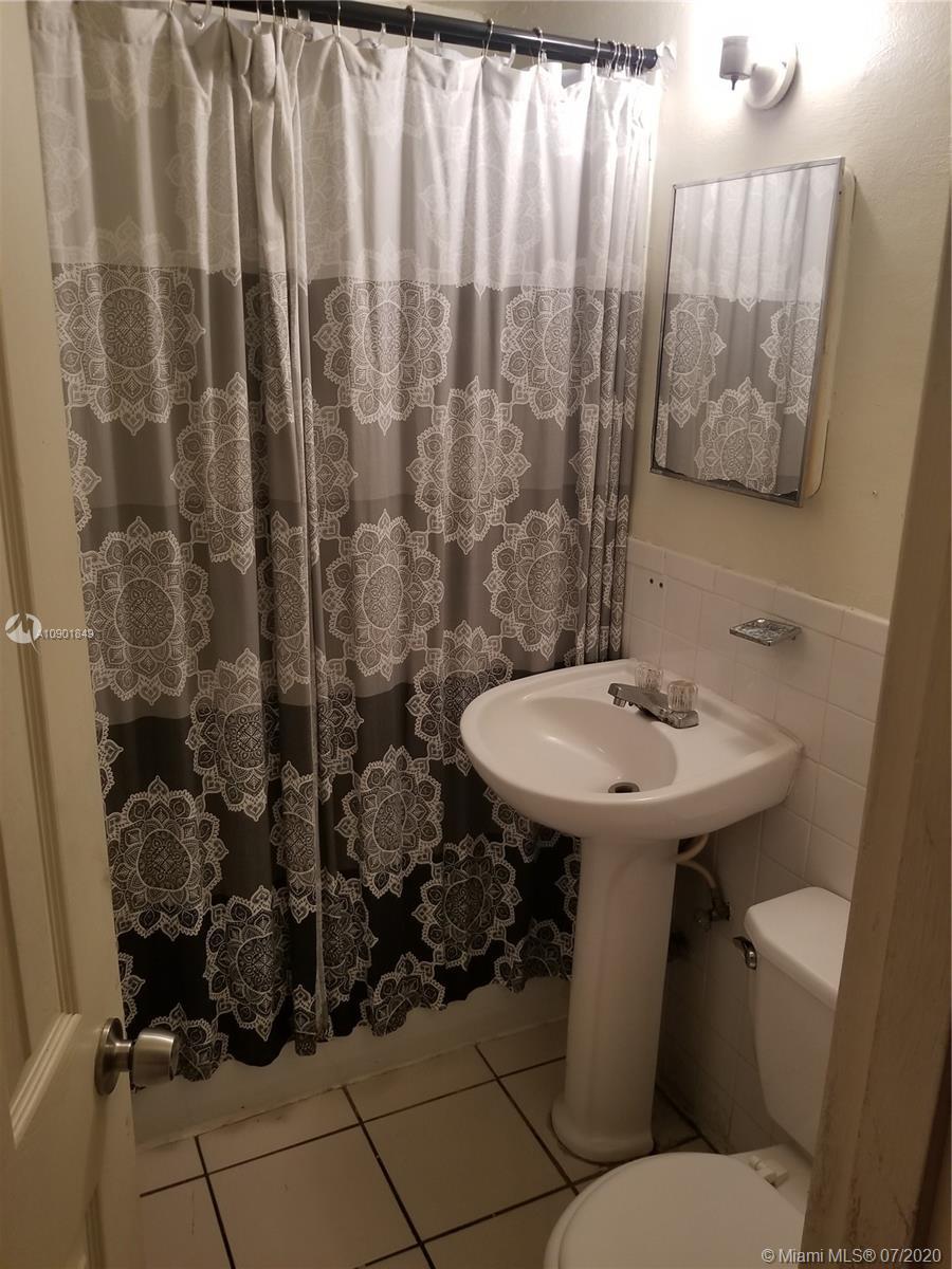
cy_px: 634
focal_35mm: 26
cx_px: 476
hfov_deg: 53.1
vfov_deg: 67.3
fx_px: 953
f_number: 1.7
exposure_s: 1/60
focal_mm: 4.25
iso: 160
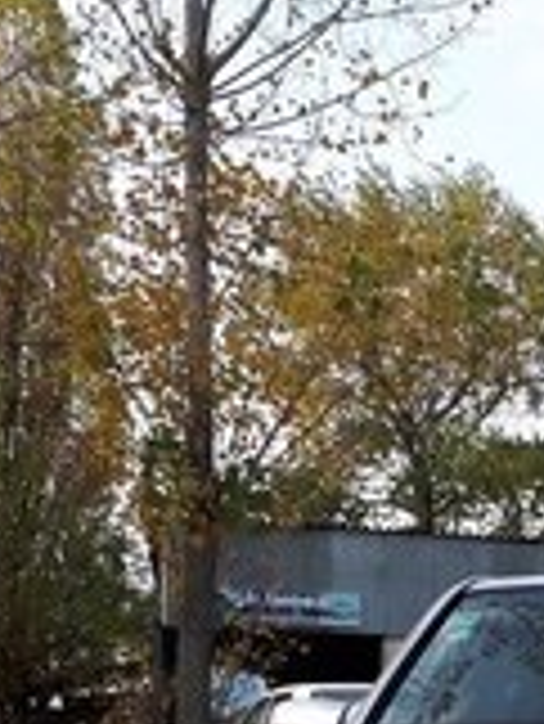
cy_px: 917
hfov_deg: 16.5
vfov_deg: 21.5
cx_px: 773
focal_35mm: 83
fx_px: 1737
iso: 40
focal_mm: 3.6
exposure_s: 1/445
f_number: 1.9
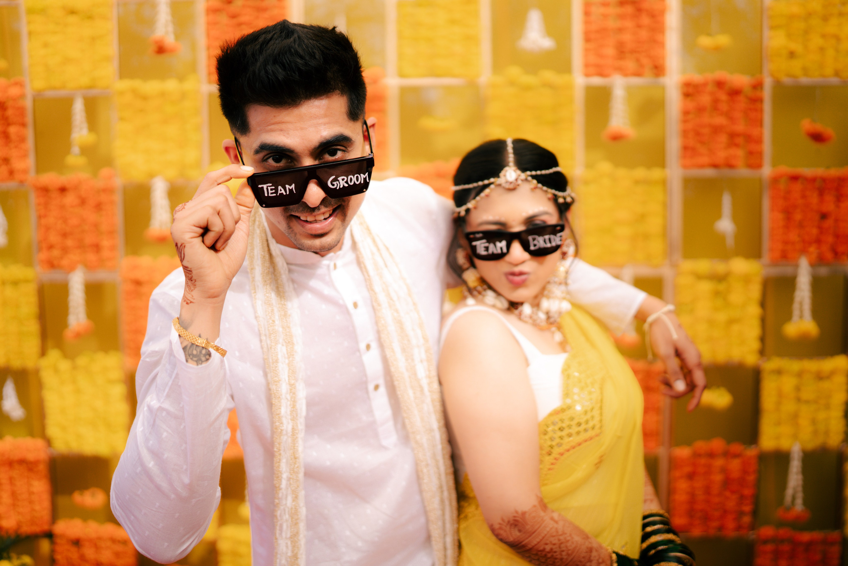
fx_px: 824
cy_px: 283
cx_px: 424
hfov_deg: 54.4
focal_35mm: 35
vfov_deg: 37.9
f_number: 1.4
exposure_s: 1/4000
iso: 200
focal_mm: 35
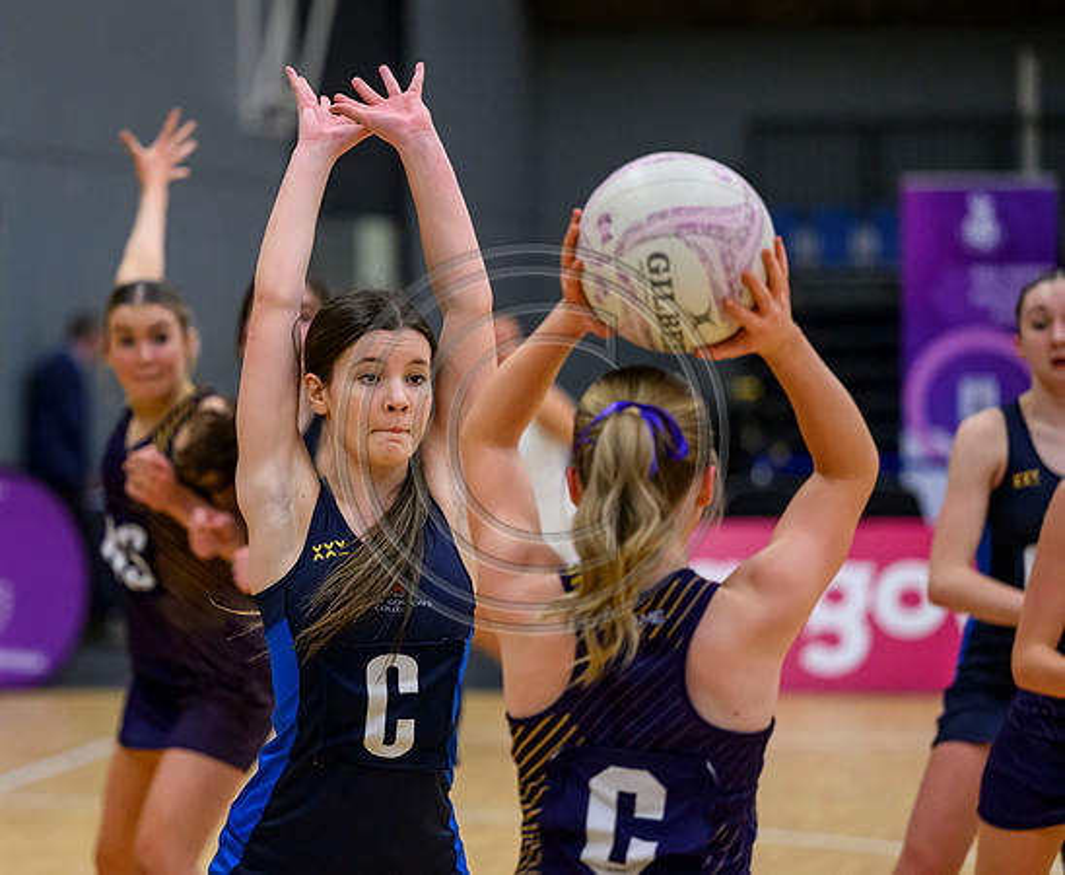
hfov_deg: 12.7
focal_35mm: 150
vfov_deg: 10.5
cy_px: 417
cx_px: 377
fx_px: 4776
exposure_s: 1/1000
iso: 6400
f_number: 2.8
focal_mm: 125
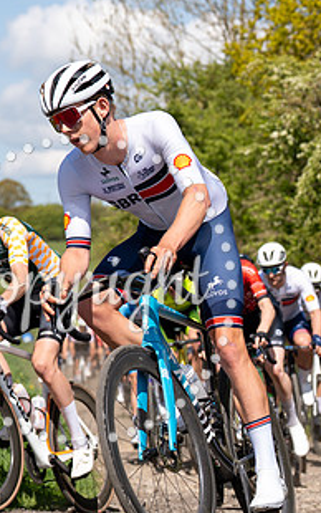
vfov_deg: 13.4
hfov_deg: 8.4
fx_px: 2182
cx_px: 235
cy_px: 148
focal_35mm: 156
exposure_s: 1/1000
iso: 100
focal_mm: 70
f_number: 4
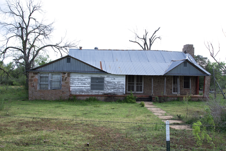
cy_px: 68
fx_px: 220
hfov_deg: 54.4
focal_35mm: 35
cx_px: 122
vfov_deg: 37.8
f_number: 8
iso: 100
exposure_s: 1/125
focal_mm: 21
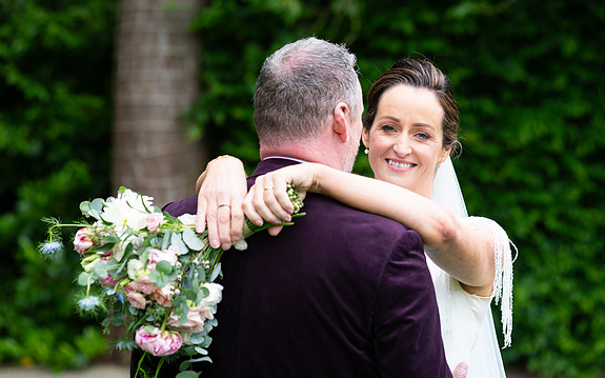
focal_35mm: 108
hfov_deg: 19.3
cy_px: 195
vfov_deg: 12.1
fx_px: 1780
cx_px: 301
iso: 250
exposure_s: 1/200
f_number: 3.5
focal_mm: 105
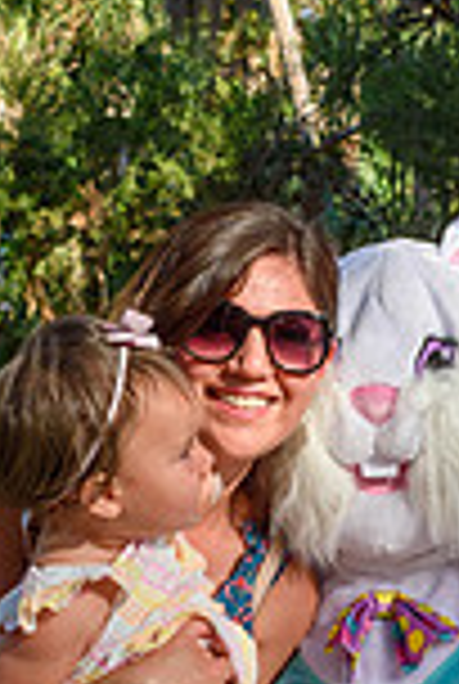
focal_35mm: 124
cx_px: 423
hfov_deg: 11.0
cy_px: 657
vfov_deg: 16.2
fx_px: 2361
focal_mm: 28
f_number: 8
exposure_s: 1/250
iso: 250
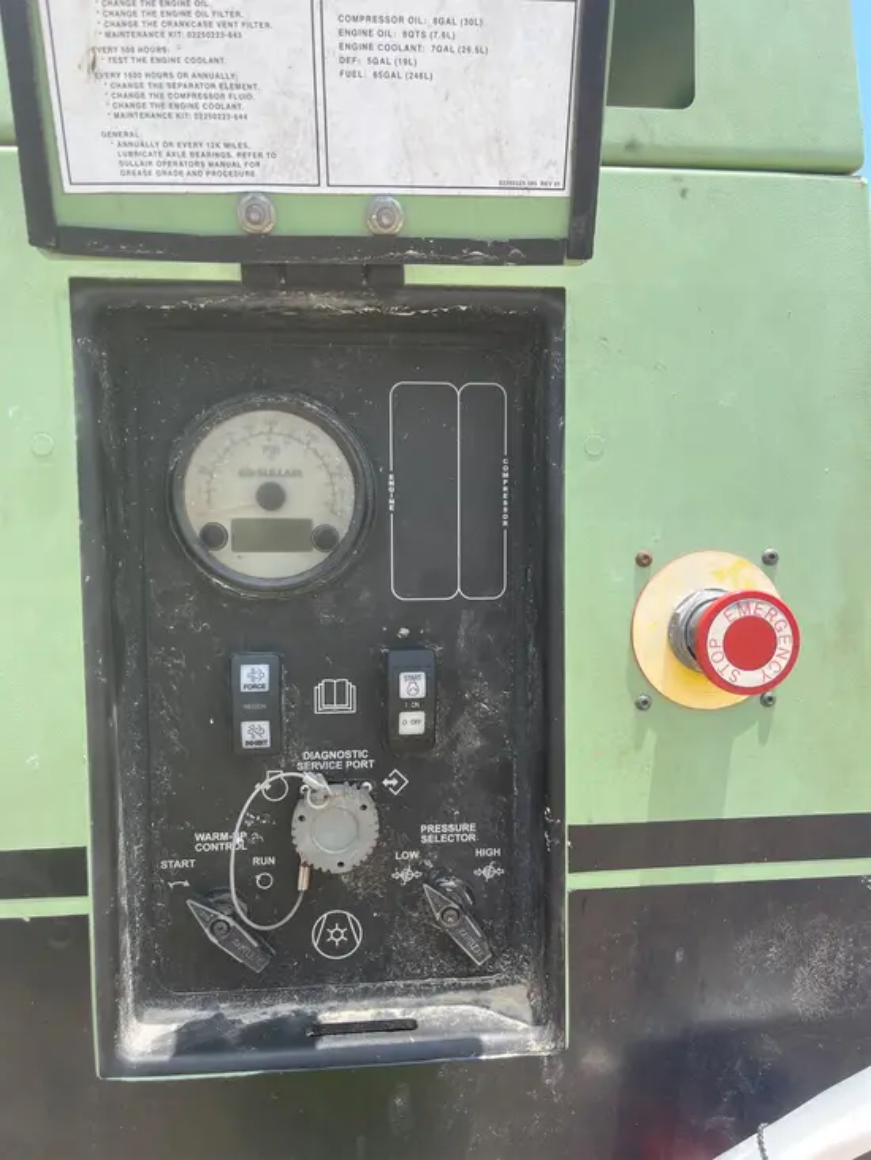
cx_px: 436
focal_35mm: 26
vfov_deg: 67.3
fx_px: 872
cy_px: 580
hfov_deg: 53.1
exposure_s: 1/1623
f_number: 1.6
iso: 50
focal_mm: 5.1
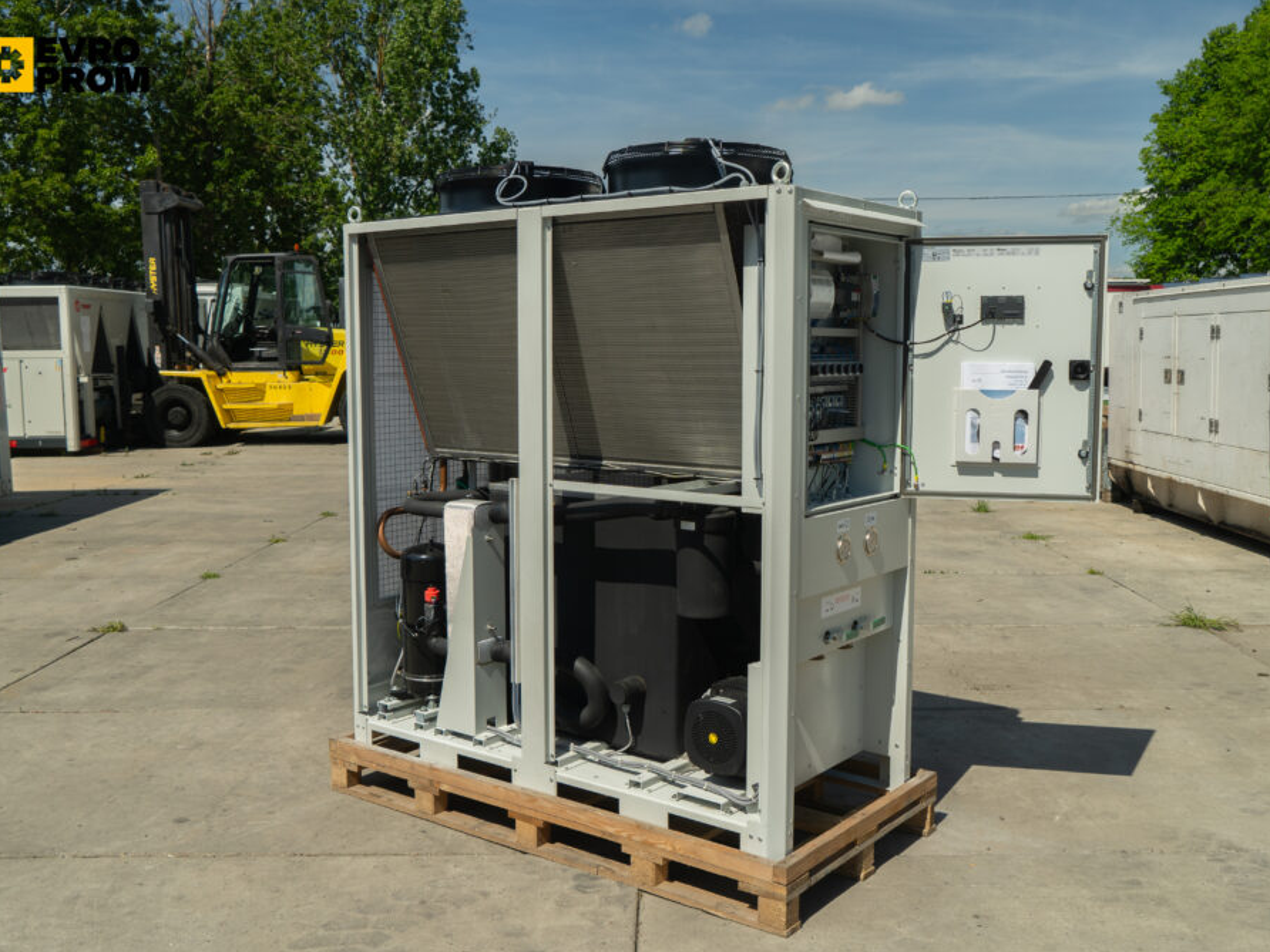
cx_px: 658
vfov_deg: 44.2
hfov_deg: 56.8
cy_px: 473
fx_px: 1174
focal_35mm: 32
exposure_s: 1/250
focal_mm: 29
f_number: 6.3
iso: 100
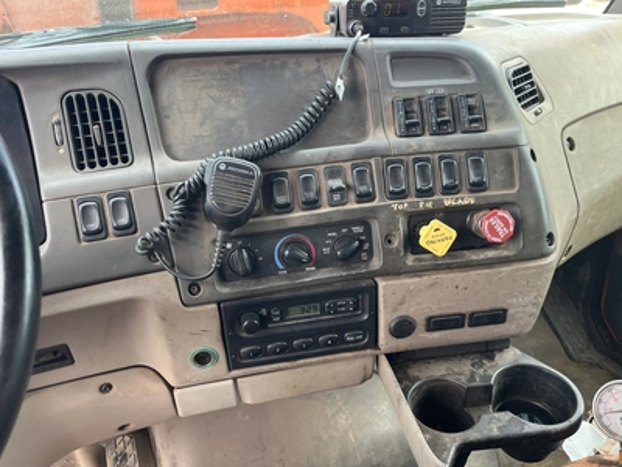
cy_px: 234
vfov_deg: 53.1
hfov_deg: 67.3
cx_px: 311
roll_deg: +0.9
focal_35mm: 26
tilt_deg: -27.9
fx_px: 467
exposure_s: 1/122
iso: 64
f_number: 1.6
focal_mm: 5.1
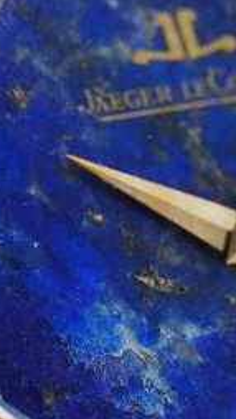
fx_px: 3380
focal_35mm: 304
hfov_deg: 4.0
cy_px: 364
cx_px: 149
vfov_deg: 7.1
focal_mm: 105
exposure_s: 1/250
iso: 12800
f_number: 9
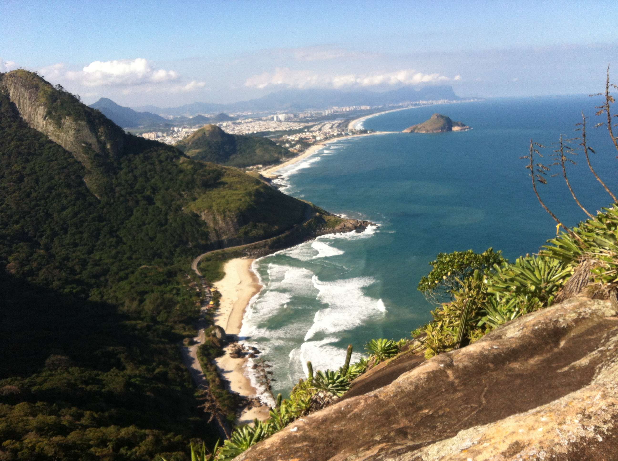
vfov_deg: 40.6
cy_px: 230
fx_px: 624
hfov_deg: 52.7
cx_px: 309
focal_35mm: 35
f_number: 2.8
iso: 80
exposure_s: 1/1257
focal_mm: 3.85
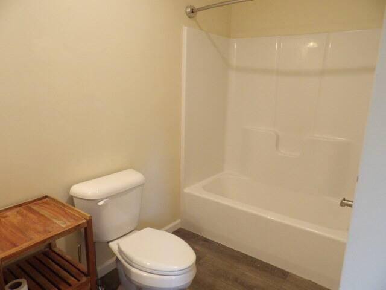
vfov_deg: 56.8
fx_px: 268
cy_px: 145
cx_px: 193
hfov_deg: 71.6
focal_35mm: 24
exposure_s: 1/60
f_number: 2.8
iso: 376
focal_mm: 4.3
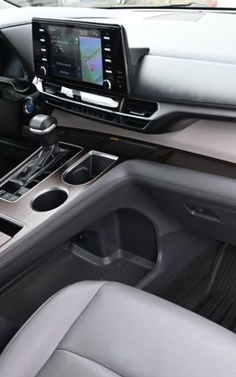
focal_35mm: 45
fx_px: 466
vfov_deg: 44.0
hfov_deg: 28.1
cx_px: 170
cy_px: 187
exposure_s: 1/125
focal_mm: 19.5
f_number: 3.8
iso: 500
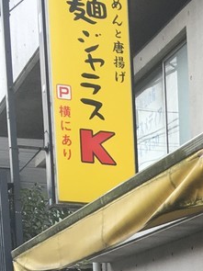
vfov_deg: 14.6
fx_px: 923
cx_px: 344
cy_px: 491
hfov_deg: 11.7
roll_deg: +0.7
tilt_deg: -8.6
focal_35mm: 118
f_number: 2.2
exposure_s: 1/176
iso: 25
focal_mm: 4.15
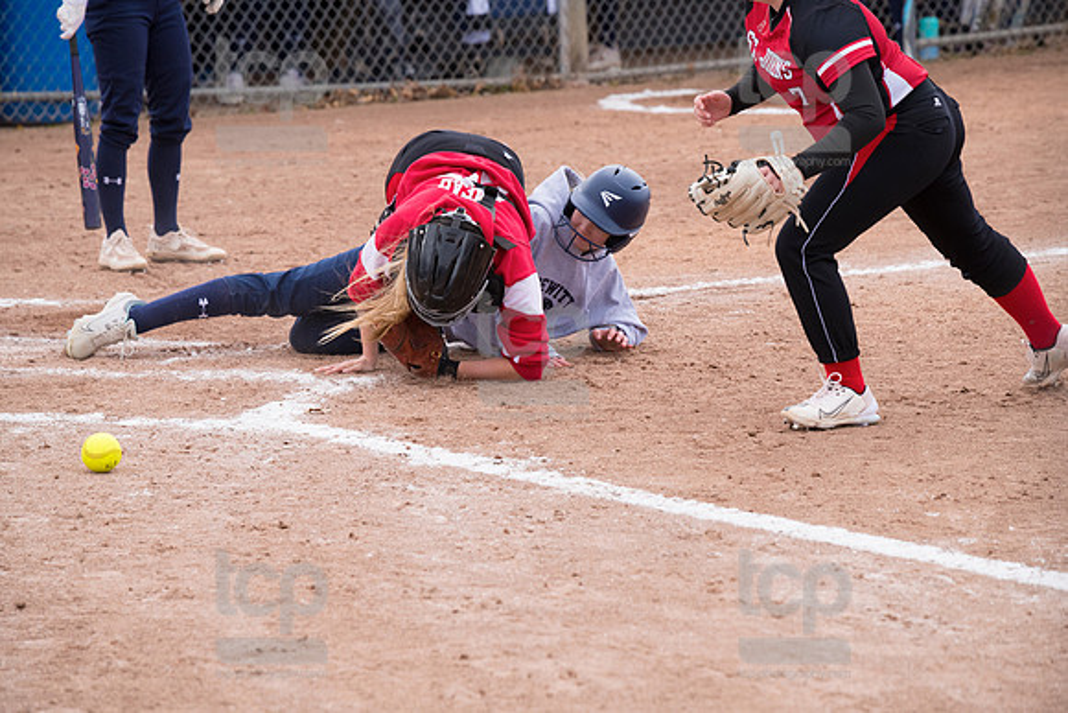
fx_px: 5934
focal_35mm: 200
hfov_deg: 10.3
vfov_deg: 6.9
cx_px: 534
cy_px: 356
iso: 640
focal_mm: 200
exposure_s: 1/1600
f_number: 5.6
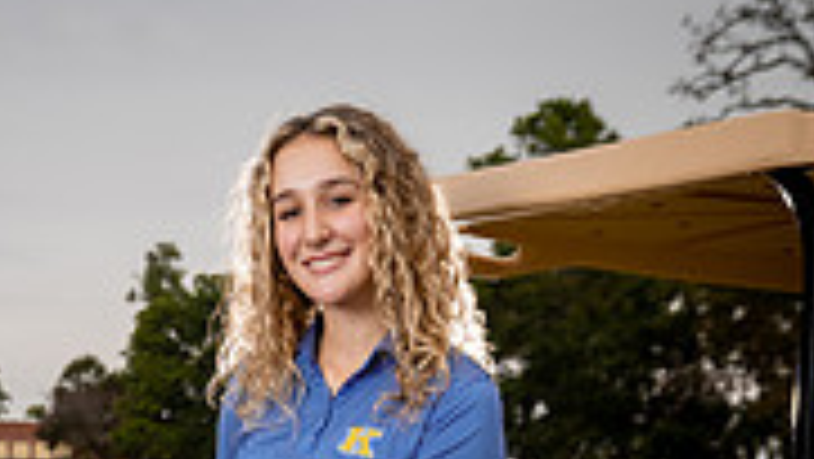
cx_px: 234
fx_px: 2138
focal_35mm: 99
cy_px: 981
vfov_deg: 10.9
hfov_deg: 21.4
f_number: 4.5
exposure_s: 1/250
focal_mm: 38
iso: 200
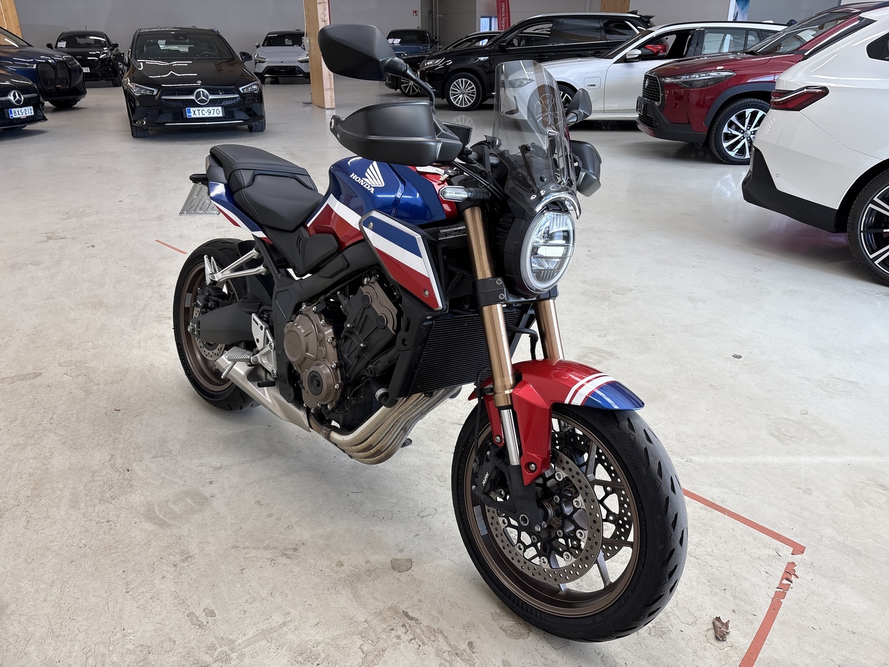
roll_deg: -0.7
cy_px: 334
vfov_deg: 53.1
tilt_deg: -24.2
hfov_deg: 67.3
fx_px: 668
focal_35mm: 26
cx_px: 444
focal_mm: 5.96
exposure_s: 1/100
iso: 50
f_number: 1.6
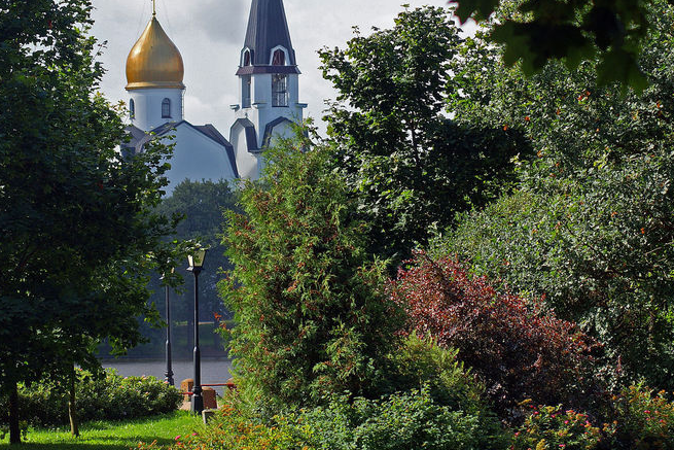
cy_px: 167
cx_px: 270
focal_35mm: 227
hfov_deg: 9.1
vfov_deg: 6.1
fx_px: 4251
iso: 100
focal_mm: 110
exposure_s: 1/200
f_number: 7.1
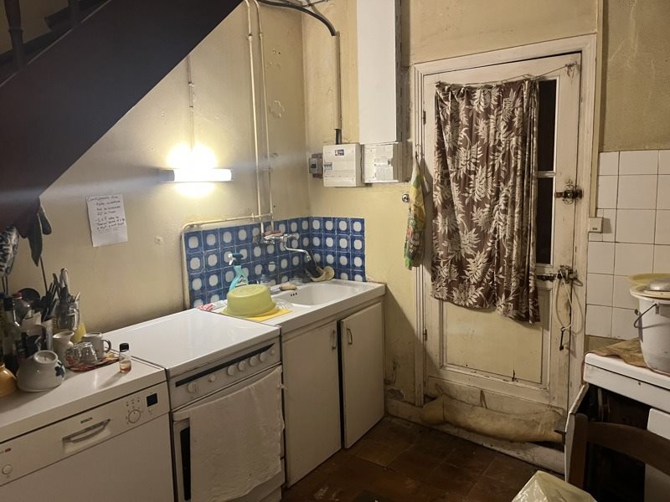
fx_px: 503
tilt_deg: -9.7
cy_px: 251
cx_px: 335
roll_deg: +2.6
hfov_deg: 67.3
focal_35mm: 26
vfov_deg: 53.1
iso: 400
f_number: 1.6
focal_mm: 5.1
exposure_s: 1/50
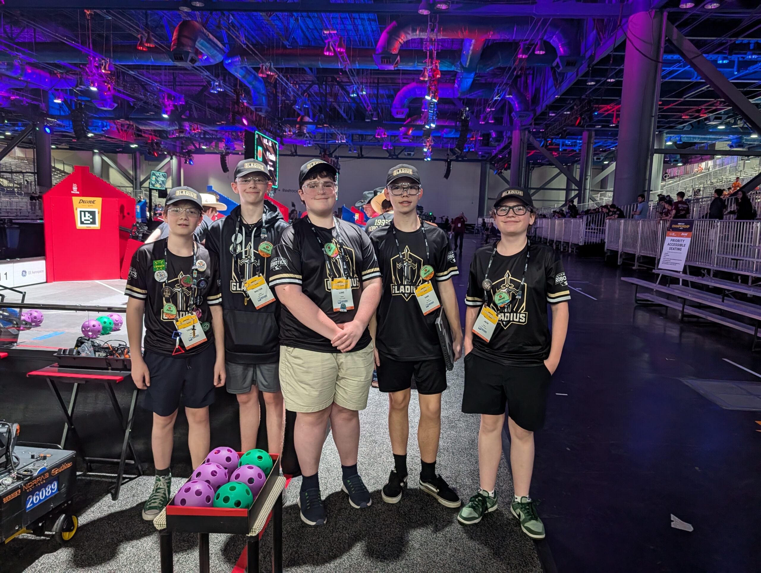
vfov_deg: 56.9
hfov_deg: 71.5
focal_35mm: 24
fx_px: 528
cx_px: 380
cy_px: 286
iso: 583
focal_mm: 6.9
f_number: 1.68
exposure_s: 1/105
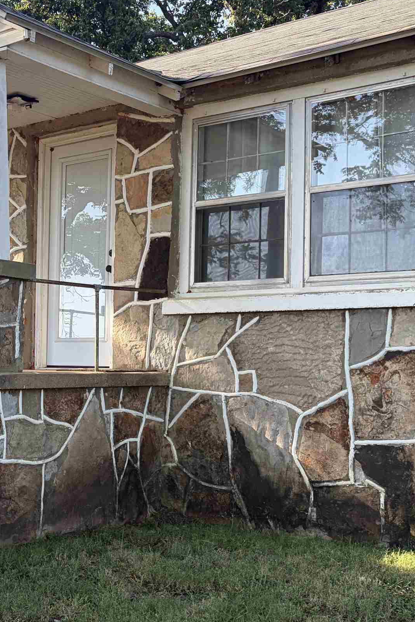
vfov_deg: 38.2
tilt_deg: +3.3
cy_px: 337
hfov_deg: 25.2
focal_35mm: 52
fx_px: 899
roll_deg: -0.9
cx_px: 43
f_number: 1.6
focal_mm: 5.96
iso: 64
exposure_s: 1/601
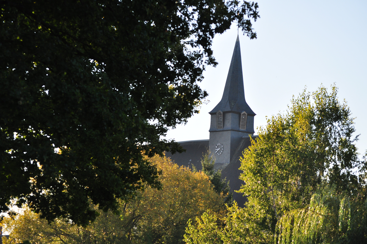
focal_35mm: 150
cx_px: 184
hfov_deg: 13.7
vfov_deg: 9.1
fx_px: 1527
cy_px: 122
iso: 400
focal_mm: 100
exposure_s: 1/800
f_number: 7.1
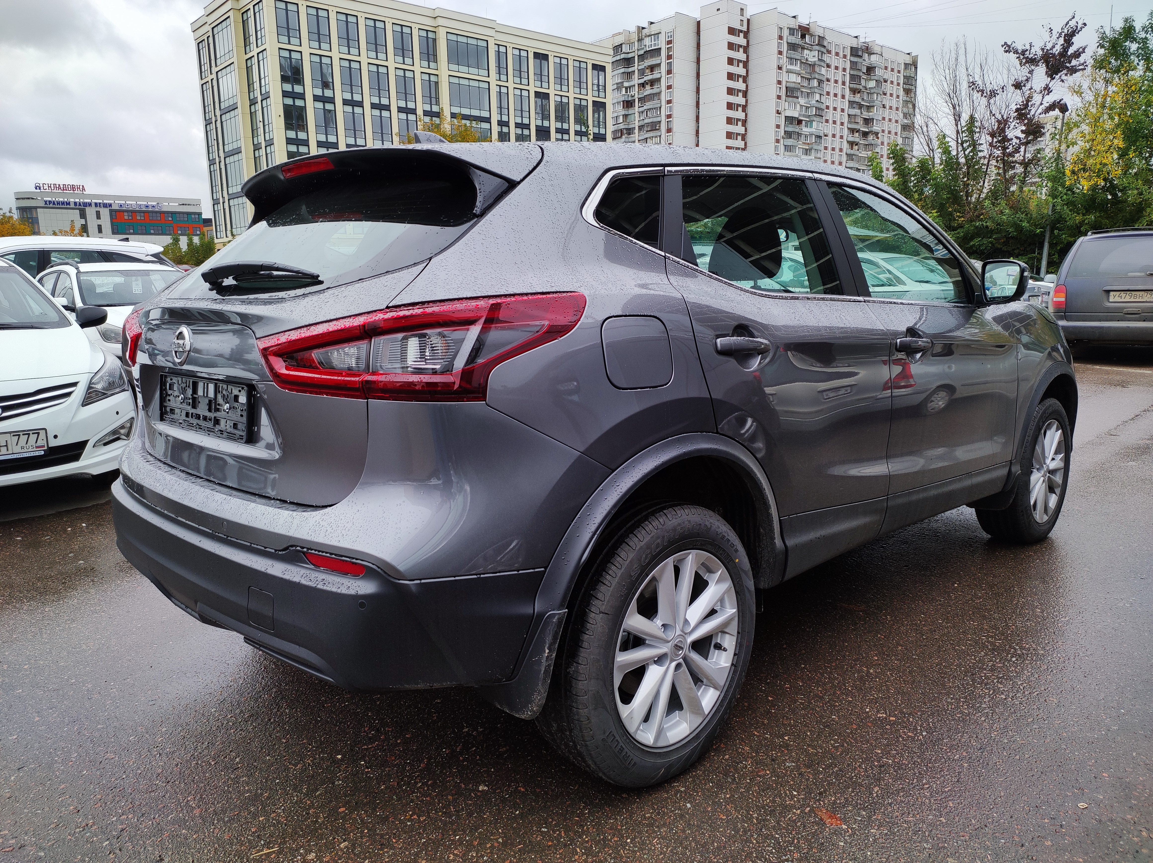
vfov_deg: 74.6
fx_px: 566
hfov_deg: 91.1
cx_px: 576
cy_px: 432
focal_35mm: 17
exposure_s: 1/280
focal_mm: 4.74
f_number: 1.79
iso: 50
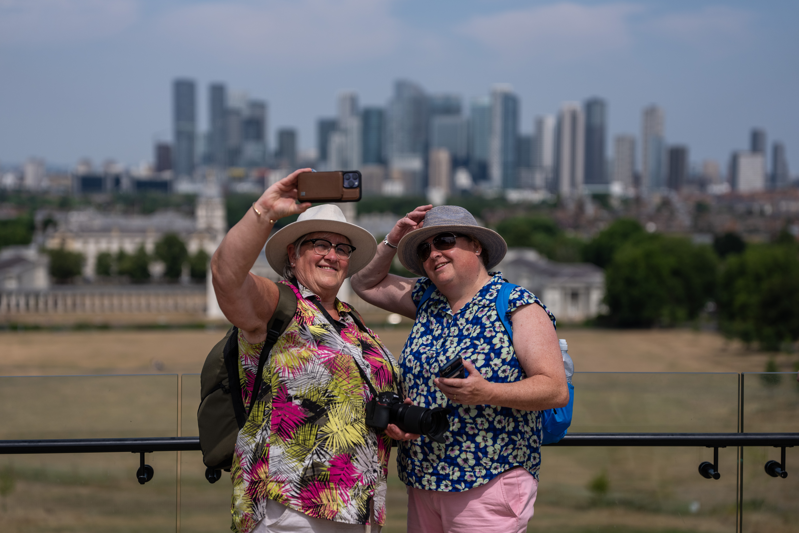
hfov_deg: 28.8
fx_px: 1553
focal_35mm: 70
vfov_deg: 19.5
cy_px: 266
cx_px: 400
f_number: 2
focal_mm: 70
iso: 200
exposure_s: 1/10000
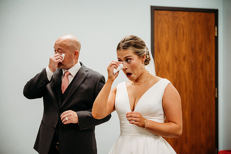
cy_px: 77
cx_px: 116
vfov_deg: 19.4
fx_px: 449
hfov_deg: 28.9
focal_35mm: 70
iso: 2000
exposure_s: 1/320
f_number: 3.2
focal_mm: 70
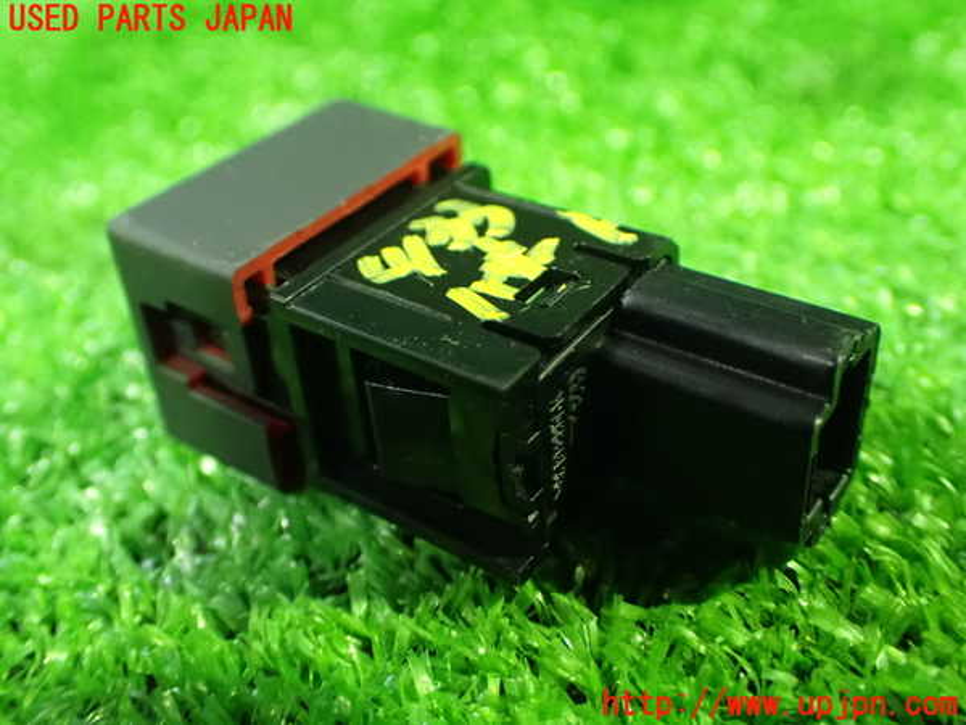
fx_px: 1060
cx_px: 483
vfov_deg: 37.7
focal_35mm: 38
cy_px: 362
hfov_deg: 49.0
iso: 1600
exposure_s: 1/25
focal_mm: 6.83
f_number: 2.7
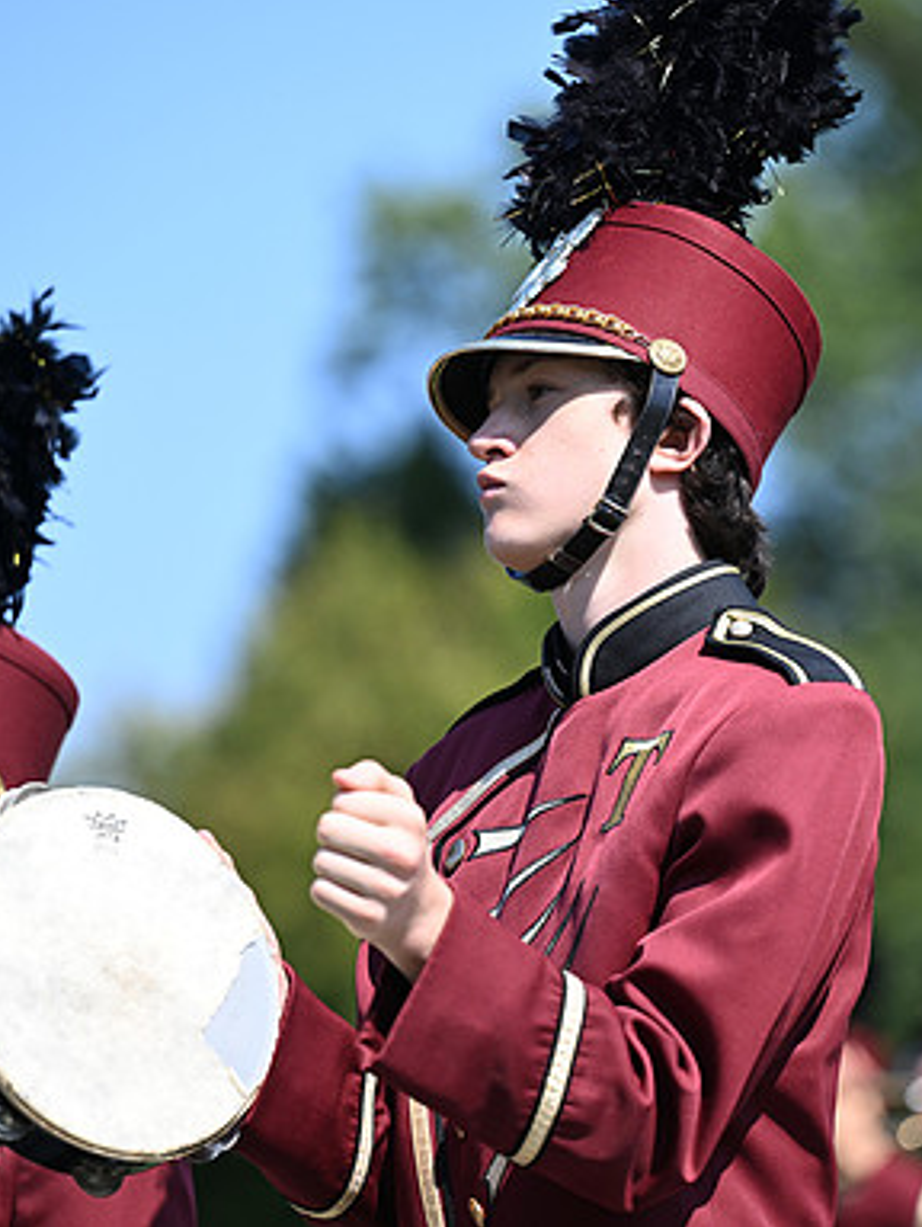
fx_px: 8509
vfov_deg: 8.2
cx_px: 579
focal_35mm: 240
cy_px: 610
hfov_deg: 6.2
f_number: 3.2
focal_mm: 165
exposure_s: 1/2000
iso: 200
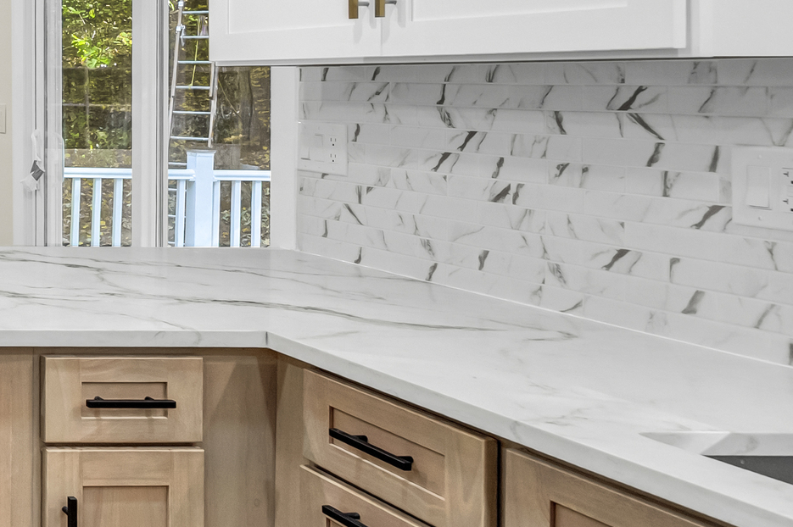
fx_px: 1013
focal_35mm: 46
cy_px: 114
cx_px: -426
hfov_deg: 27.5
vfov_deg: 28.6
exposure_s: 1/15
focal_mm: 14
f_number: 7.1
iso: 450
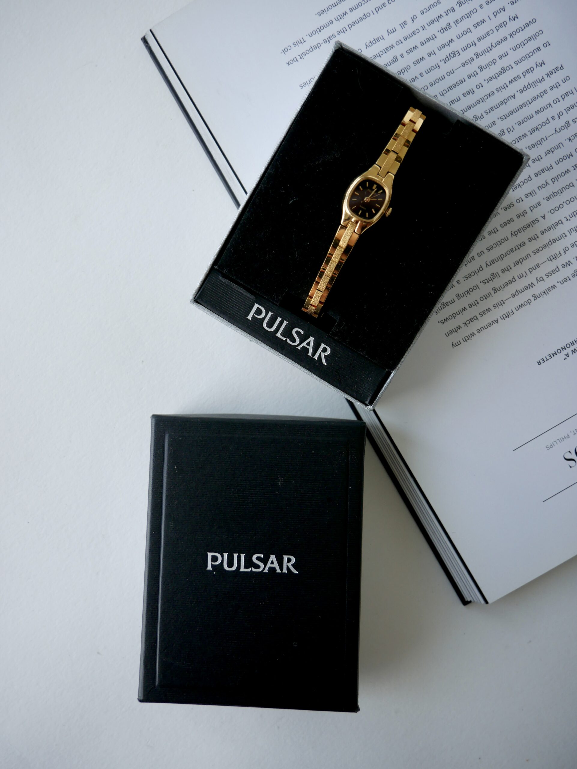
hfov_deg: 41.8
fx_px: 755
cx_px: 288
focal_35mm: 34
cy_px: 384
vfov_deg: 53.9
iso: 200
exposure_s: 1/200
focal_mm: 17
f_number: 3.8
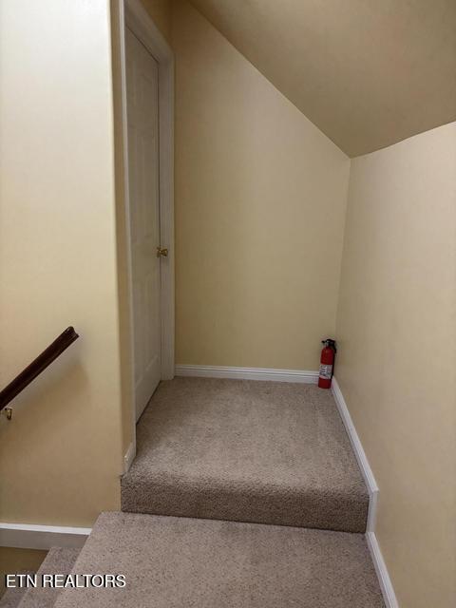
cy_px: 304
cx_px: 228
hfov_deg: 53.1
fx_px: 457
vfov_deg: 67.3
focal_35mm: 26
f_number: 1.6
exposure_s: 1/60
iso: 320
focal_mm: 5.96
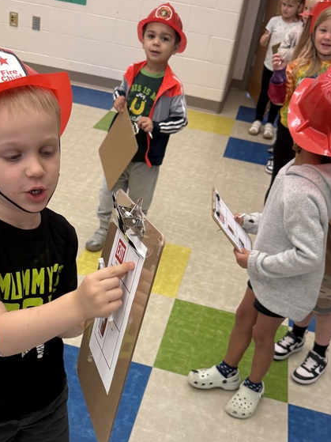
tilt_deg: -33.2
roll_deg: -6.3
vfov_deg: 42.2
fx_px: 561
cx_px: 131
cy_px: 304
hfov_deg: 32.8
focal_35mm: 44
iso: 160
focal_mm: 6.76
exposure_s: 1/120
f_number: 1.78
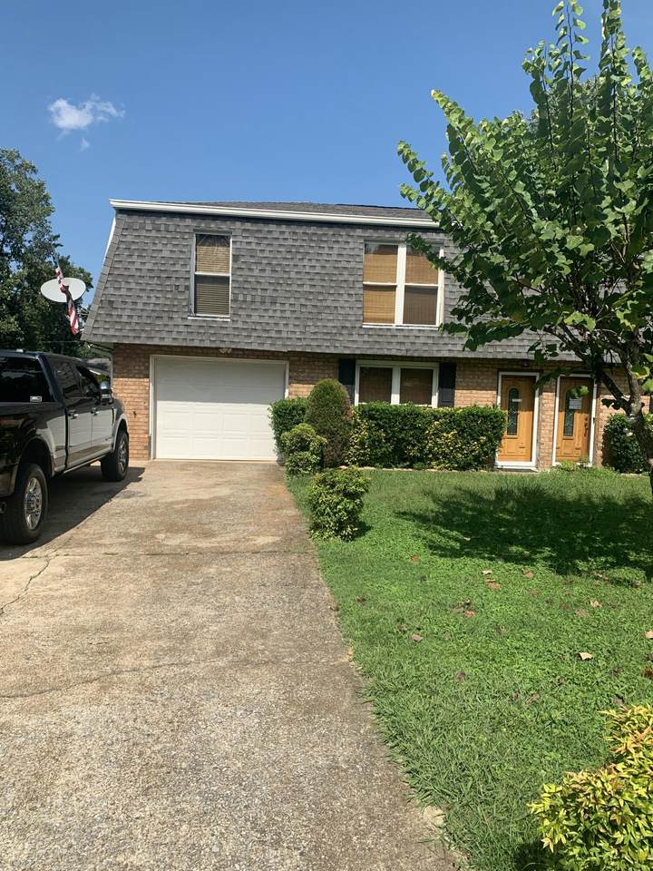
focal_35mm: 26
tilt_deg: -2.8
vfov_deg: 67.3
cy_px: 436
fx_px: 654
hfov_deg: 53.1
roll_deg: -0.6
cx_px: 326
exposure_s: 1/2208
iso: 25
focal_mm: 4.25
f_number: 1.8
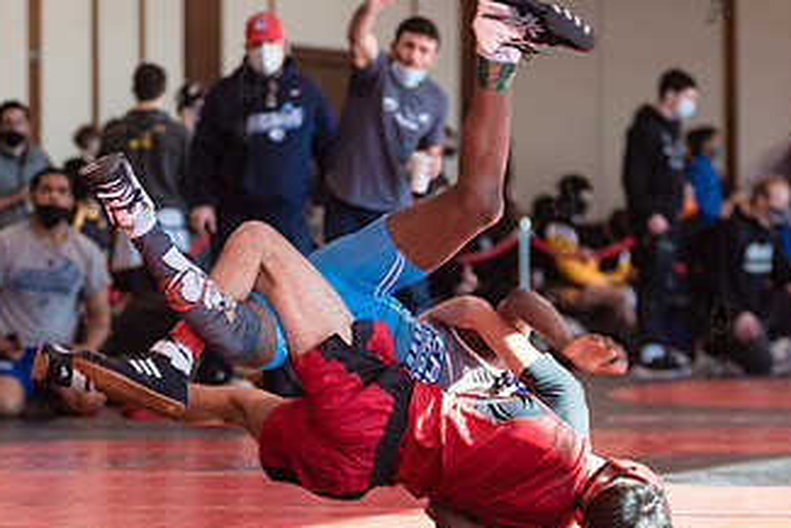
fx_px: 4968
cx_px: 227
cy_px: 382
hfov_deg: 9.1
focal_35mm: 226
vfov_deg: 6.1
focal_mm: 112
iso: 400
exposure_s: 1/400
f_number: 3.5
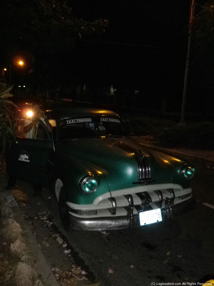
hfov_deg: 41.8
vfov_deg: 54.0
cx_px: 107
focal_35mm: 34
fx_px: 280
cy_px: 143
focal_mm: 6.1
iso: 800
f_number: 3.5
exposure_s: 1/50
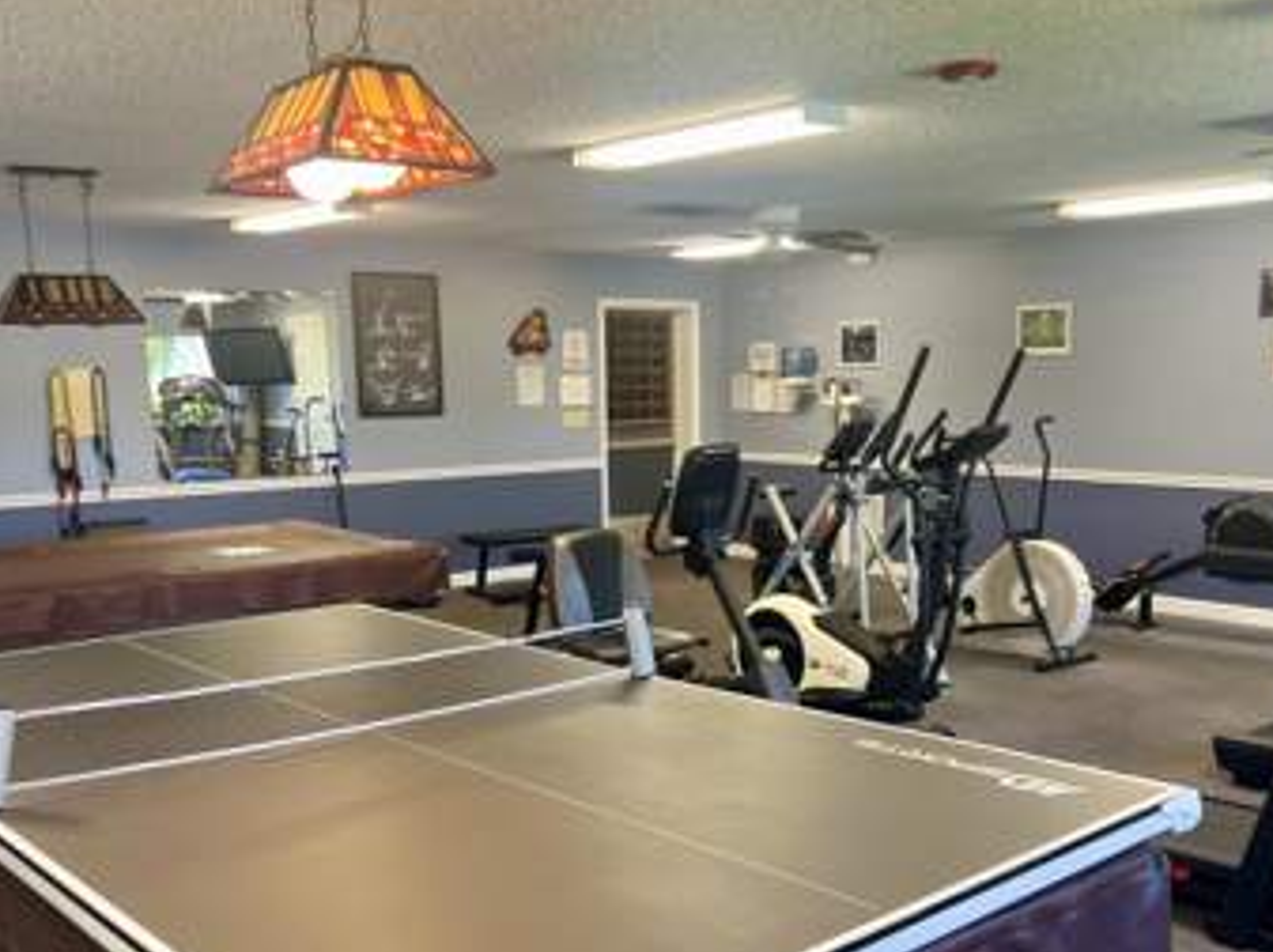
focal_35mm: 37
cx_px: 653
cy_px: 633
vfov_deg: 38.2
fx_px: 1359
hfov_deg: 50.2
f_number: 1.5
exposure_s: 1/120
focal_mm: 5.7
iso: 125
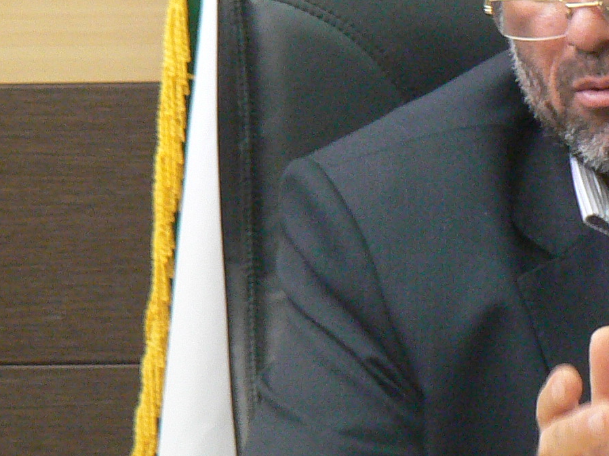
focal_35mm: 527
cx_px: 663
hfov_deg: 3.8
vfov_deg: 2.8
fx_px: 9269
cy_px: 178
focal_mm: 28
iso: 200
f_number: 3.3
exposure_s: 1/13
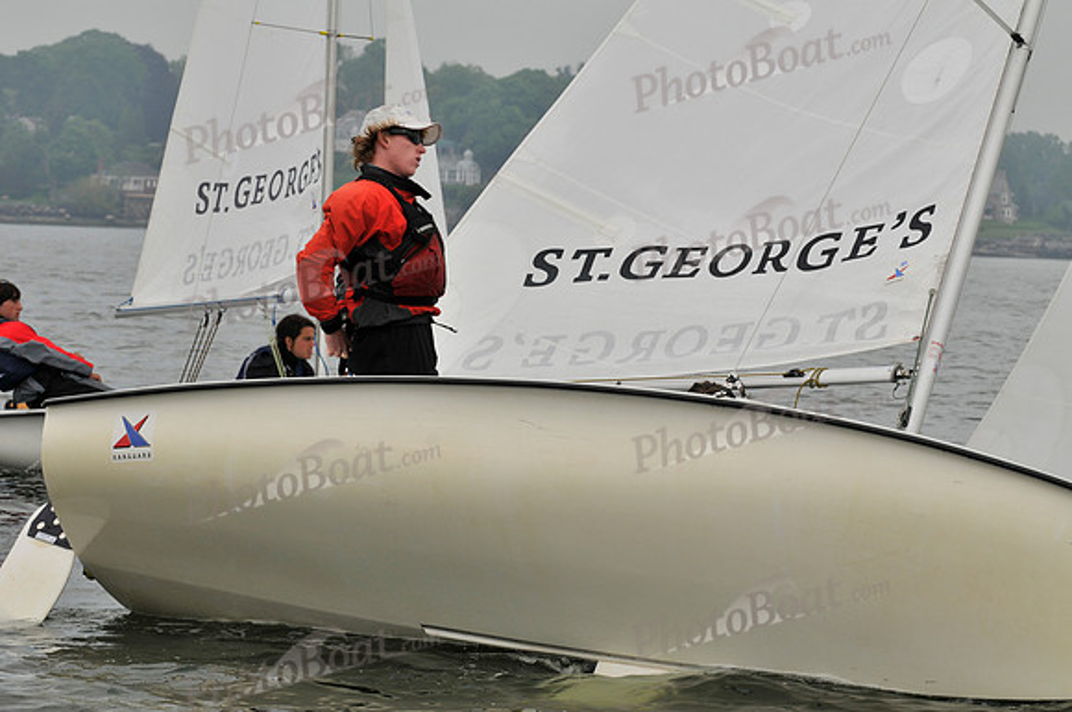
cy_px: 356
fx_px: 4906
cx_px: 536
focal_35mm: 165
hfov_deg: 12.5
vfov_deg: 8.3
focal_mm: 110
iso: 200
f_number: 9
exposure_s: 1/640
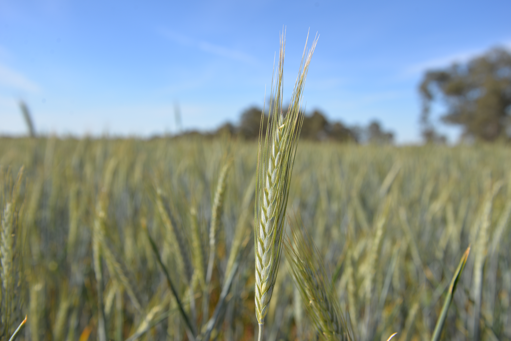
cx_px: 256
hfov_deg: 50.7
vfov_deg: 35.1
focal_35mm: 38
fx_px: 540
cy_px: 170
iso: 110
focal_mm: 38
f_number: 8
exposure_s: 1/250
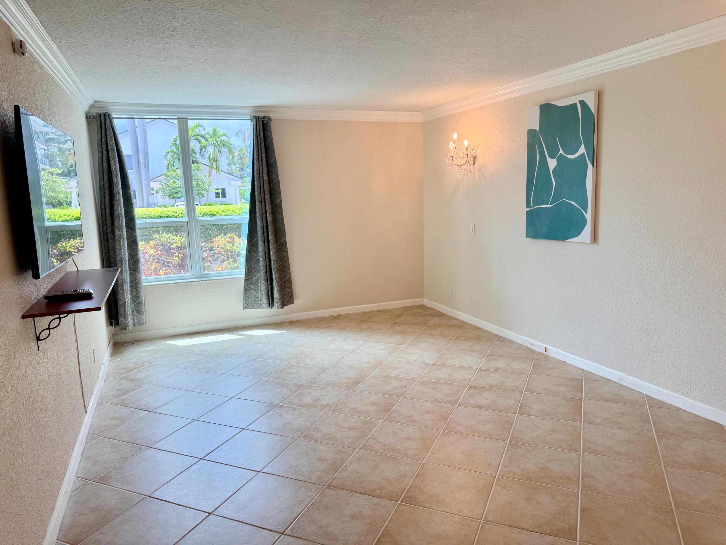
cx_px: 363
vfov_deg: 56.8
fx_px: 503
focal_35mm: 24
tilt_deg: -9.9
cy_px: 272
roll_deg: +1.3
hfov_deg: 71.6
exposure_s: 1/180
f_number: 1.78
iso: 64
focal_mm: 6.76
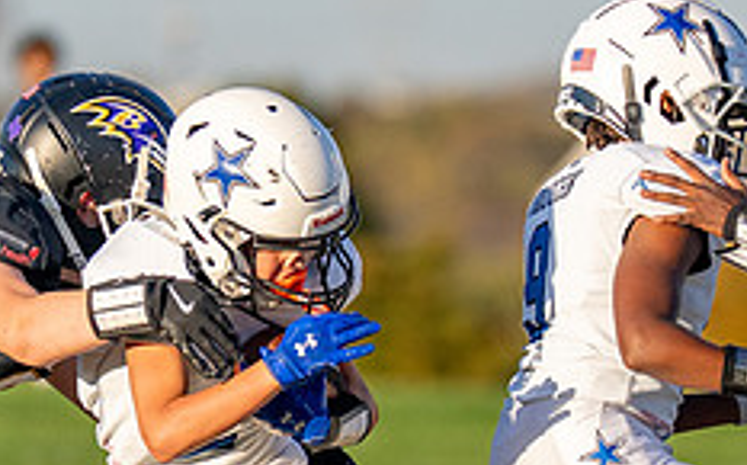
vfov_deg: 1.2
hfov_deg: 1.9
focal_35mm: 1104
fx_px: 22448
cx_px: 477
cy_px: 351
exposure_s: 1/4000
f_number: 2.8
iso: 200
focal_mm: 200
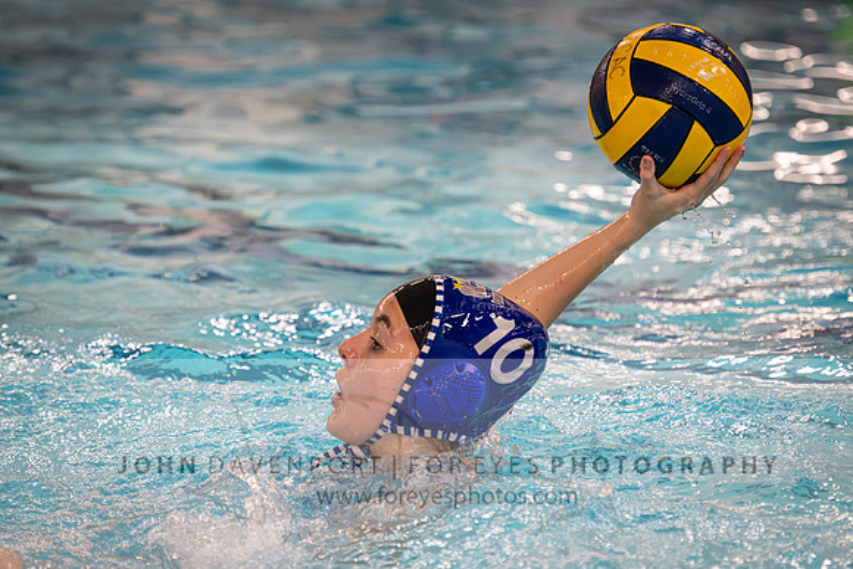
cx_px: 410
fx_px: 7289
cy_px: 339
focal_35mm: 308
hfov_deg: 6.7
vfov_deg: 4.5
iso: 7200
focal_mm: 230
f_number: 4
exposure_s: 1/1000
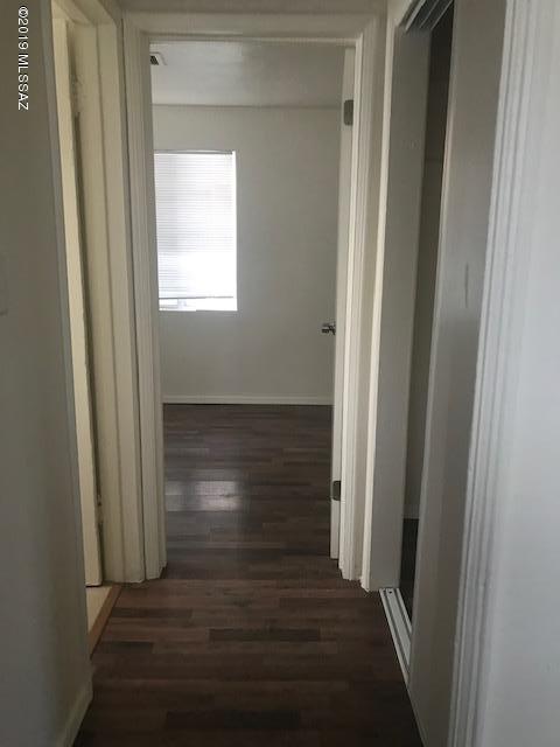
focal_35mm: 28
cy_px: 374
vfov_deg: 63.4
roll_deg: -0.5
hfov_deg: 49.7
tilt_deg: -10.9
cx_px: 280
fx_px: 604
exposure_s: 1/15
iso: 80
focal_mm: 3.99
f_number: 1.8
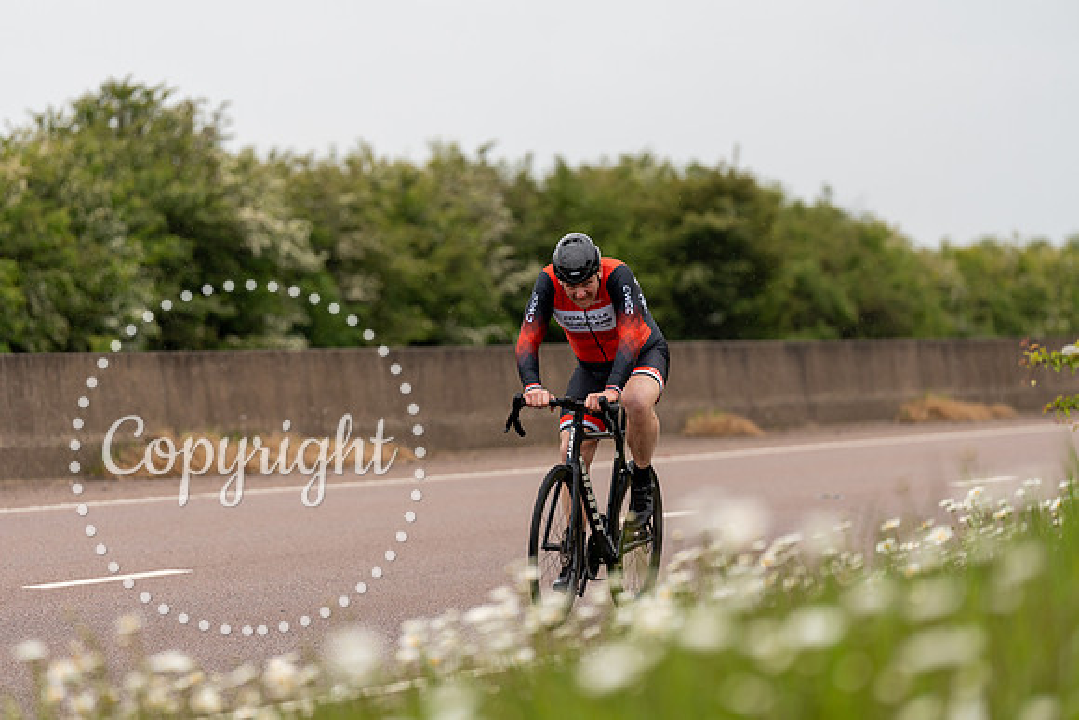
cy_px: 360
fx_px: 5996
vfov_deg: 6.9
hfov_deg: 10.3
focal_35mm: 200
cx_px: 540
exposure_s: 1/1000
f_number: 3.5
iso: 320
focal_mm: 200
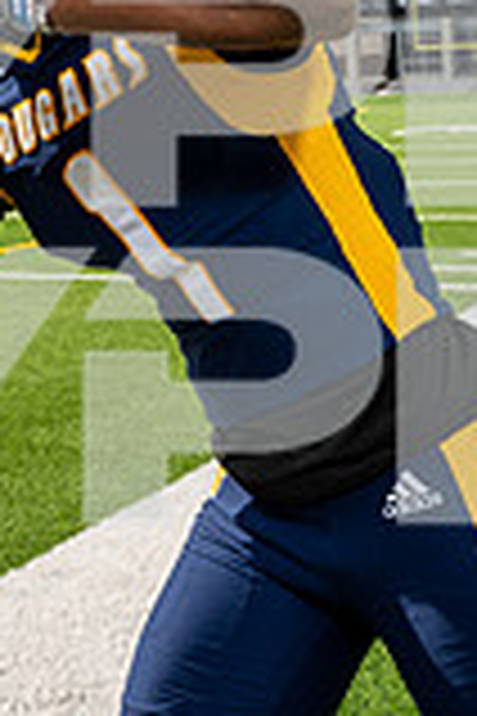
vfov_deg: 24.1
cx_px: 40
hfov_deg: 16.4
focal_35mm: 82
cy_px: 72
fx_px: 1630
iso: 125
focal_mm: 29
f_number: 8
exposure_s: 1/250
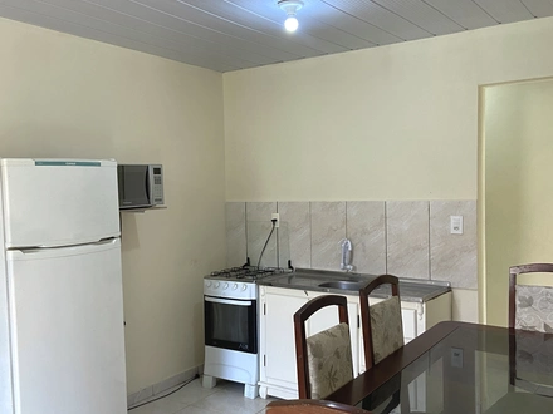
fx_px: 415
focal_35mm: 26
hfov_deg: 67.3
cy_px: 207
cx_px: 276
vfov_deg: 53.1
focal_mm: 4.25
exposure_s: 1/60
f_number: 1.8
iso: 80
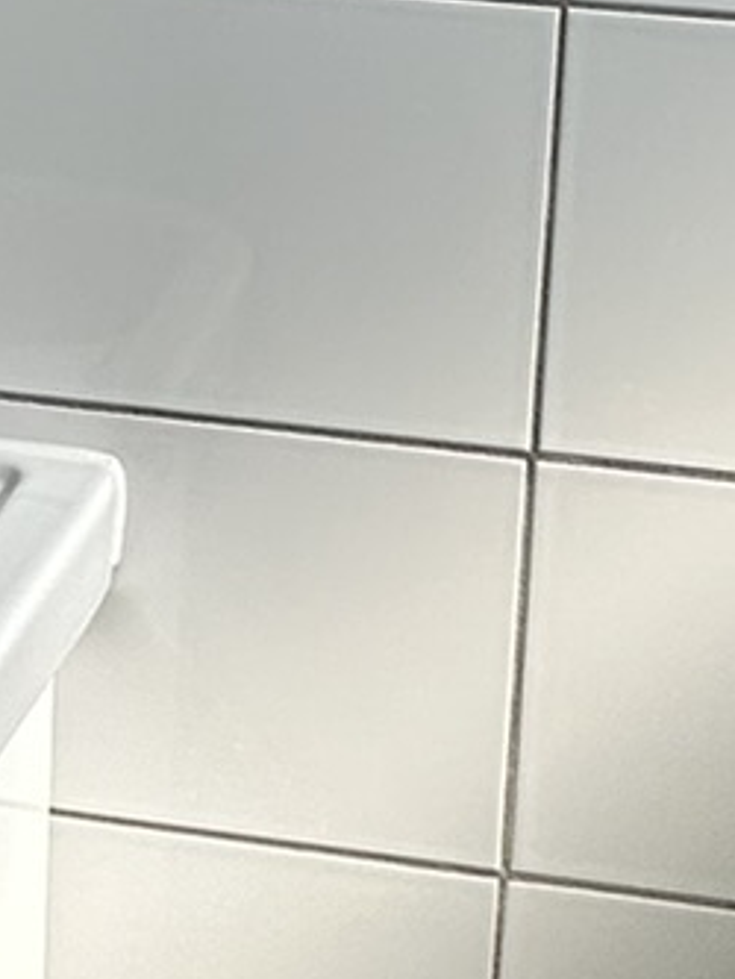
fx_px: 2433
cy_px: -82
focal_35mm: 86
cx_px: 315
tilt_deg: -9.9
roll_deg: -3.2
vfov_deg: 21.6
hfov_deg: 17.2
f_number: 2.2
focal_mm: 2.22
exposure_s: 1/99
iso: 40
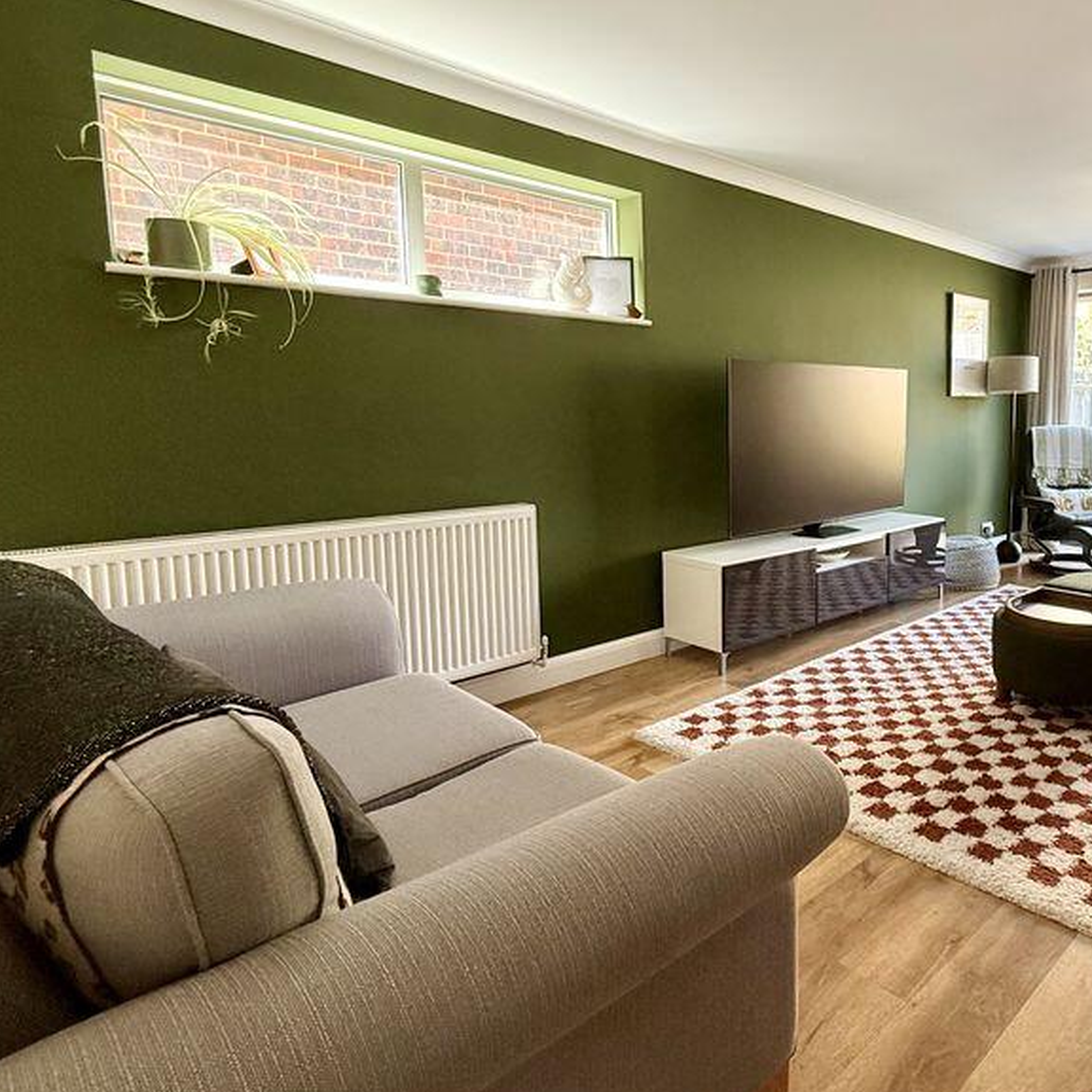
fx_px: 785
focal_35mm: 22
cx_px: 834
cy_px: 482
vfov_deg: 69.4
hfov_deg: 64.9
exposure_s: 1/99
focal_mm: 2.22
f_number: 2.2
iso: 250
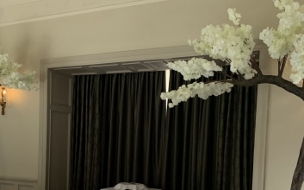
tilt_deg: -1.0
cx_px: 125
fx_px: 414
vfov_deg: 25.2
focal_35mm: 50
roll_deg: -2.8
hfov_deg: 40.2
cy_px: 161
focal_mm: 4.25
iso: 200
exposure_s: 1/60
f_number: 1.8
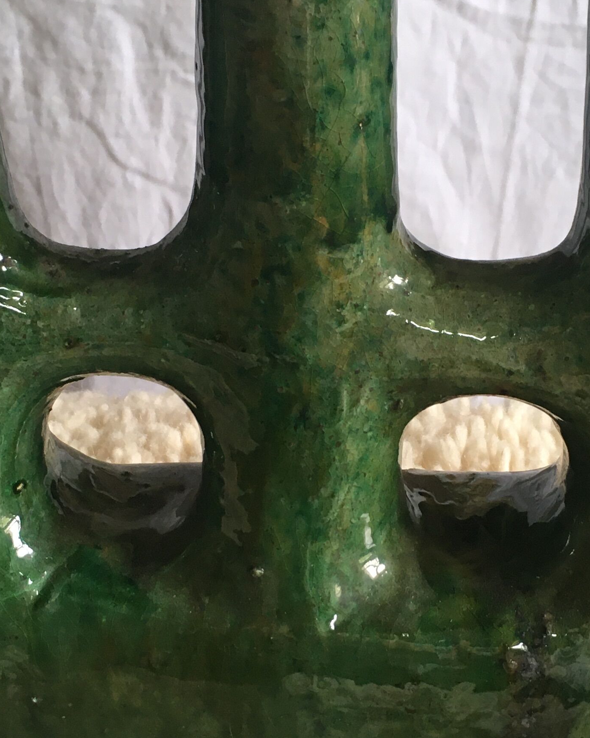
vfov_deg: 28.7
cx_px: 316
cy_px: 413
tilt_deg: -32.3
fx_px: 1441
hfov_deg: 23.1
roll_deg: +2.3
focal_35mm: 66
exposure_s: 1/33
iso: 80
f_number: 2.2
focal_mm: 4.15
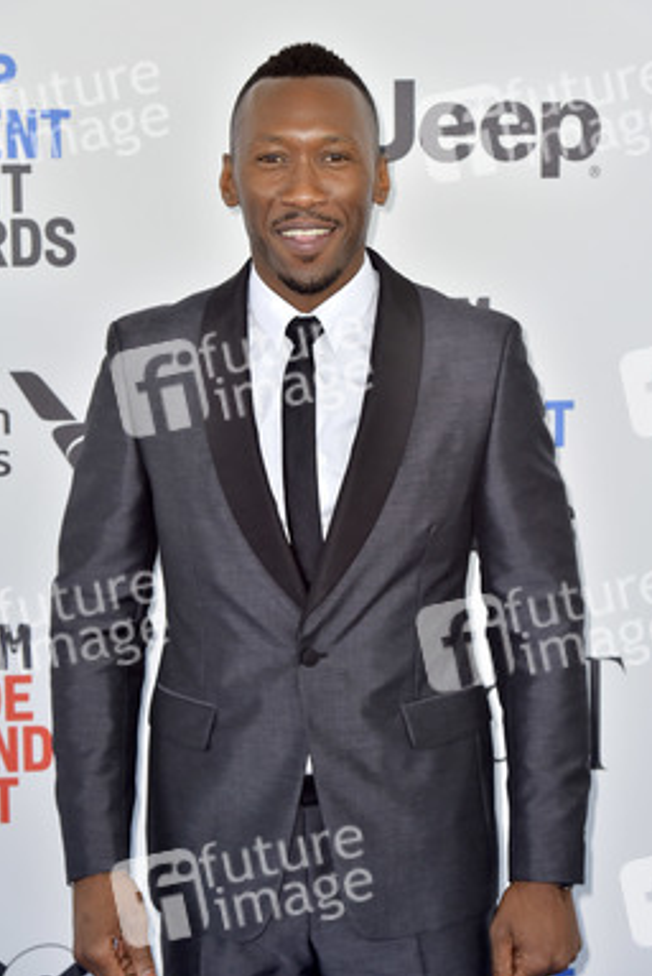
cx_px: 317
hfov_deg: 11.7
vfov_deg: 17.5
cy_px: 505
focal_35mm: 117
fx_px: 3173
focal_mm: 112
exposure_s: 1/320
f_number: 6.3
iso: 500
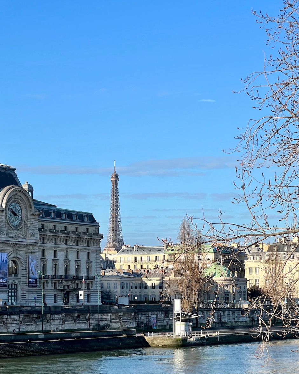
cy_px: 238
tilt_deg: +3.9
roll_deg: +0.4
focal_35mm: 102
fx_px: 1128
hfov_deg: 15.1
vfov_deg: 18.8
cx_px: 109
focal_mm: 9
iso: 32
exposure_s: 1/774
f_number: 2.8
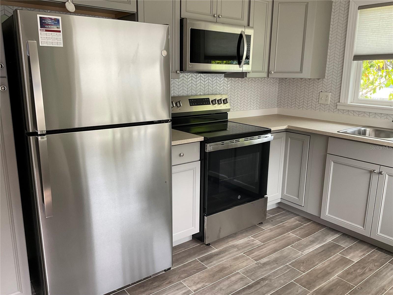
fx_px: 329
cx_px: 196
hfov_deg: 61.7
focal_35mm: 29
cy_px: 148
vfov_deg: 48.2
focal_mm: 3
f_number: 1.8
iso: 64
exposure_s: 1/91
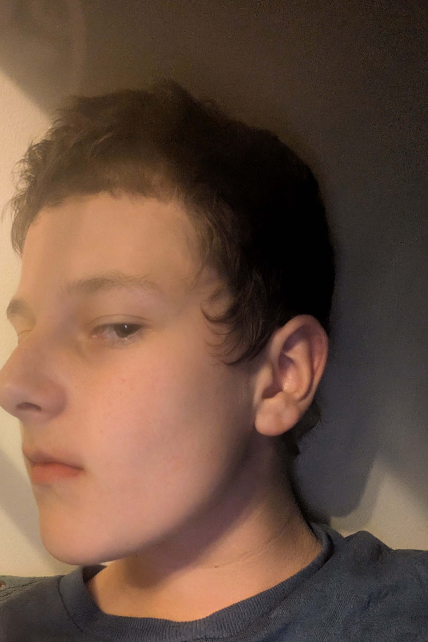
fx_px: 571
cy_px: 420
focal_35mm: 32
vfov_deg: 57.6
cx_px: 149
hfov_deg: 40.7
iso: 738
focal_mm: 2.74
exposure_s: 1/30
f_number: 2.2
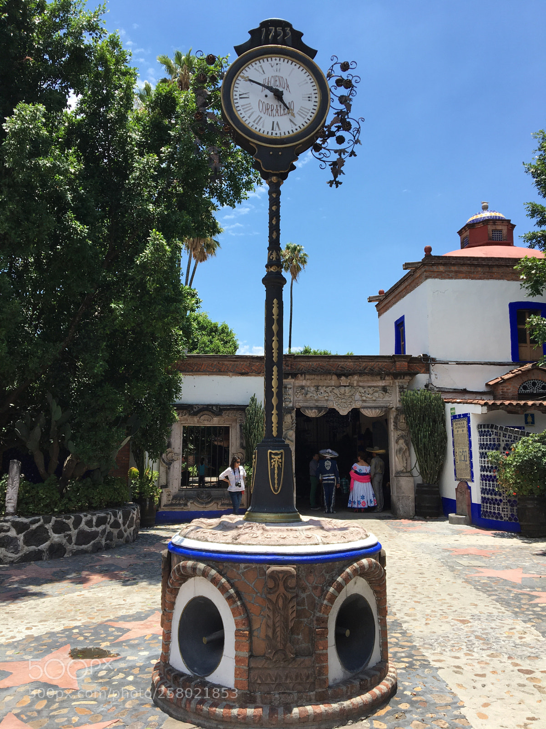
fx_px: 610
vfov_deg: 61.7
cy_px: 364
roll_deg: +0.1
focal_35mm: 29
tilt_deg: +10.1
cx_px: 273
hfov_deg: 48.2
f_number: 2.2
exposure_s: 1/938
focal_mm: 4.15
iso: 25
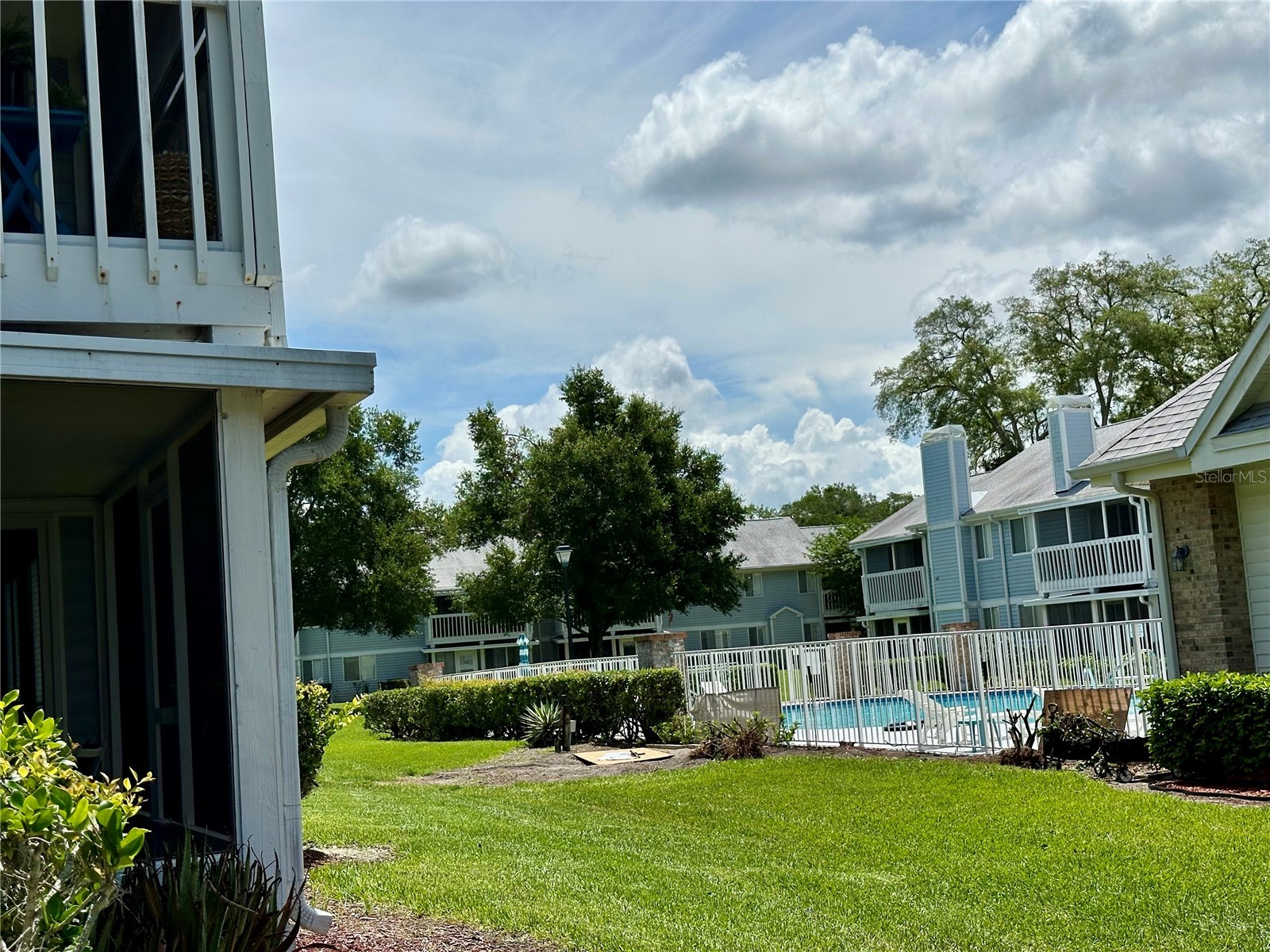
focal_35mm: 48
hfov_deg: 39.7
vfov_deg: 30.3
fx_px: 1761
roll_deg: +4.0
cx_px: 635
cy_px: 476
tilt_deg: +5.7
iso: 64
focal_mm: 6.86
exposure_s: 1/8929
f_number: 1.78
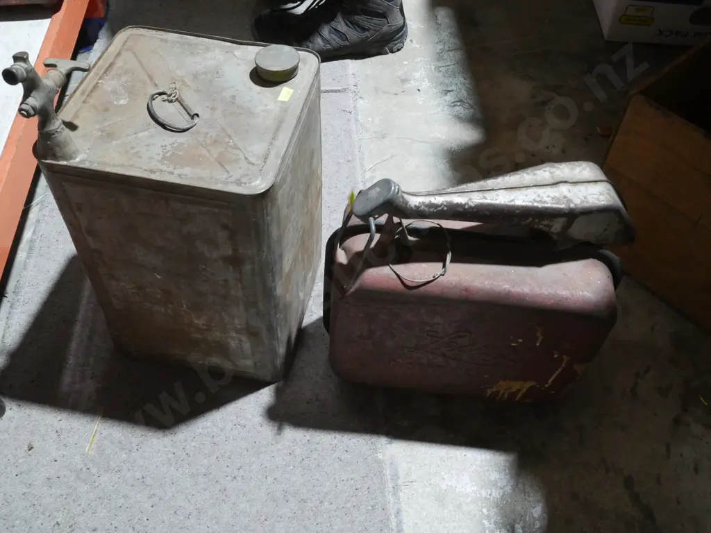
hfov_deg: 54.0
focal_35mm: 34
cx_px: 356
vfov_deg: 41.8
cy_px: 266
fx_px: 698
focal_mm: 17
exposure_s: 1/60
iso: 3200
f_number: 7.1
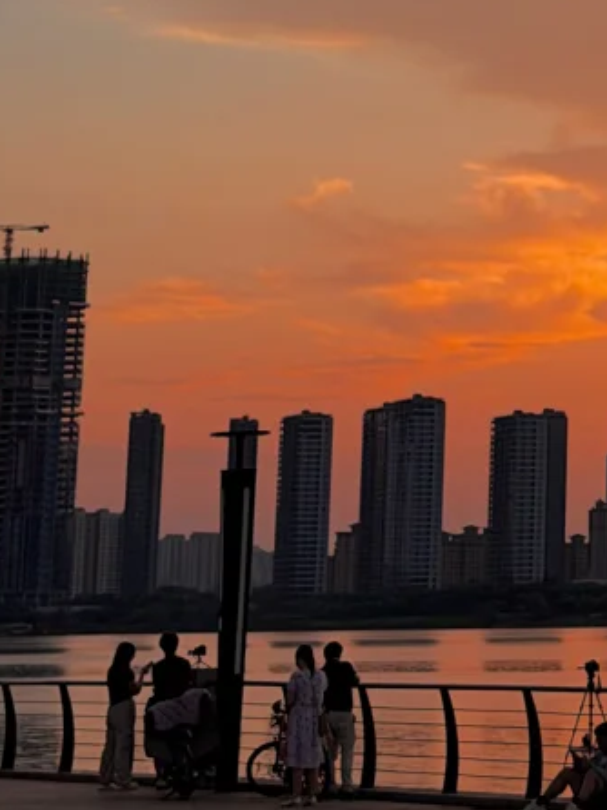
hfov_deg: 9.3
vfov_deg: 12.3
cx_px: 929
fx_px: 3627
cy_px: -294
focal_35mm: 155
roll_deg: +0.2
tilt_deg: +13.2
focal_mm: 6.76
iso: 64
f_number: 1.78
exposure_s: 1/1264
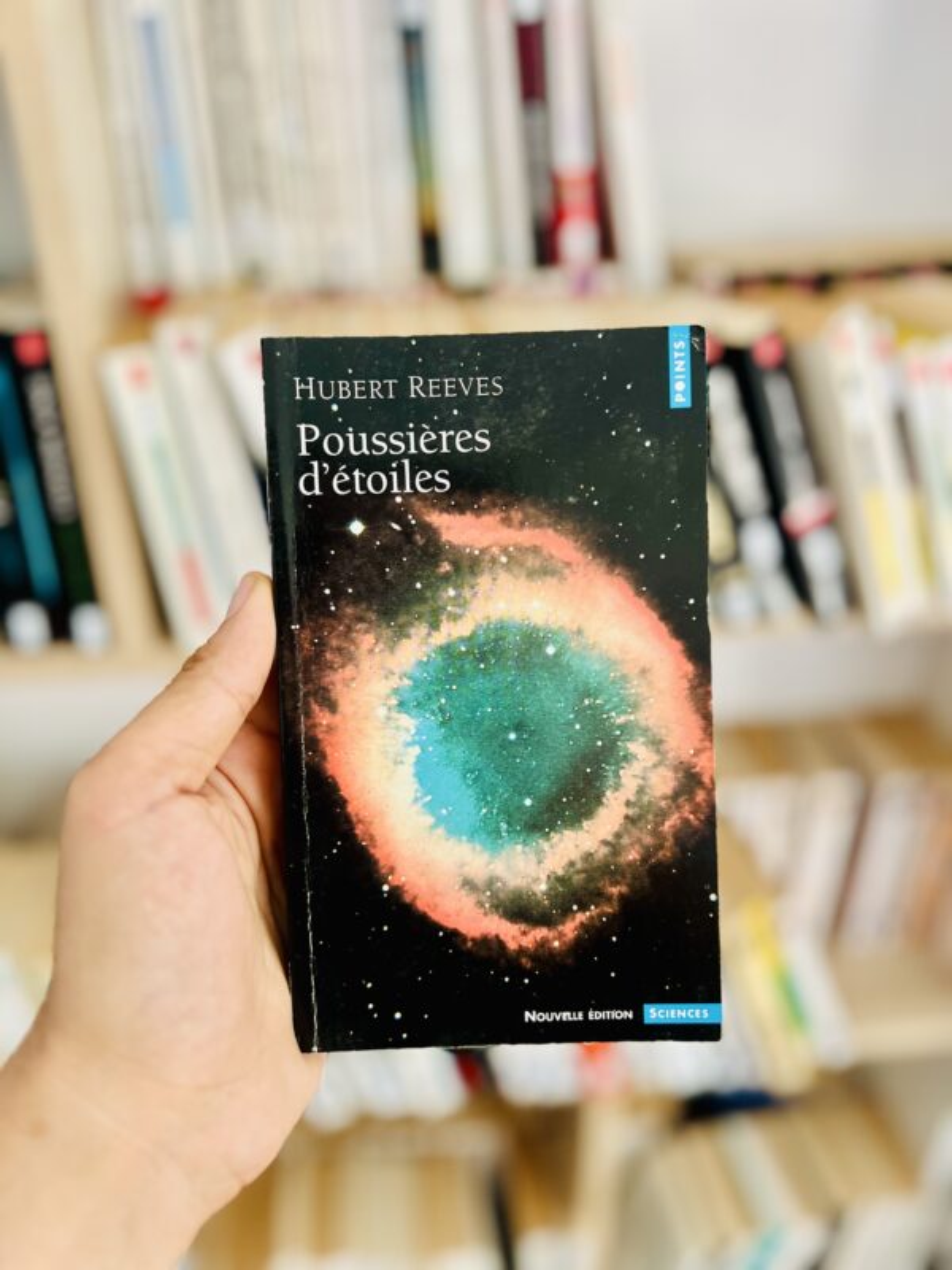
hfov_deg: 53.1
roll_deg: +2.7
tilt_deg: -27.8
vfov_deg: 67.3
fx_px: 953
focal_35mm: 26
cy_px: 635
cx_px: 476
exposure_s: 1/112
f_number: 1.5
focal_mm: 5.7
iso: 125
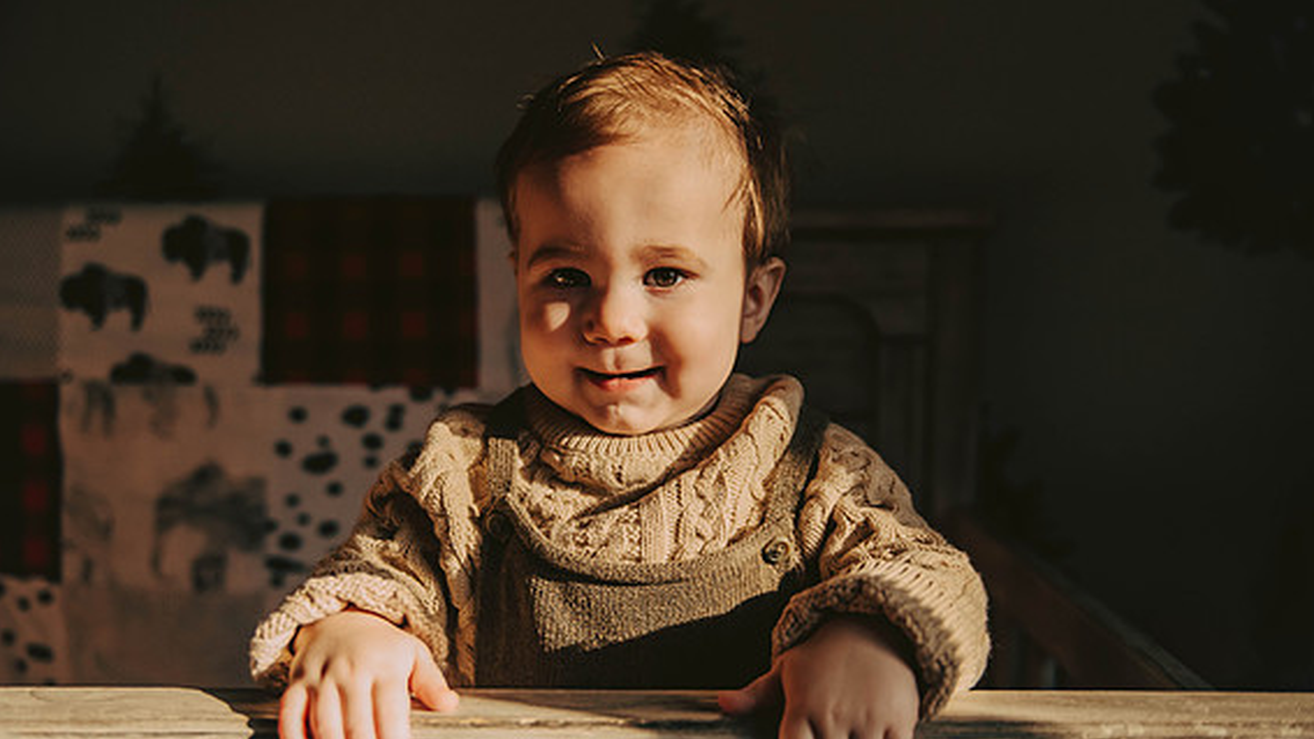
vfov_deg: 26.5
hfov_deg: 45.5
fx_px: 1568
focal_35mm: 45
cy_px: 372
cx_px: 649
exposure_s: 1/2000
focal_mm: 42
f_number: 2.8
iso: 1250
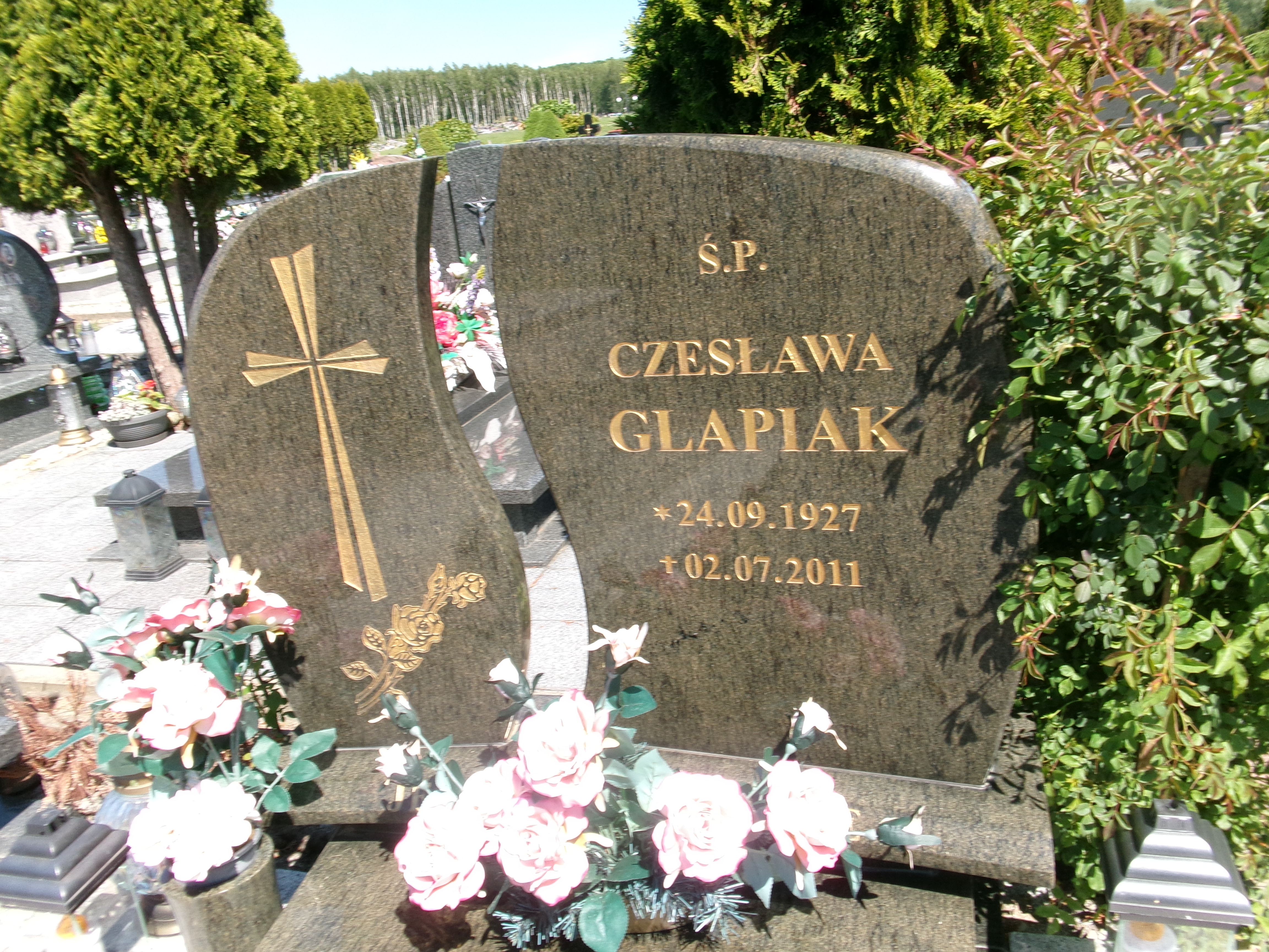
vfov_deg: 49.7
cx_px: 634
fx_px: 1026
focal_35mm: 28
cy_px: 476
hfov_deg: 63.4
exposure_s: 1/56
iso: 100
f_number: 10.8
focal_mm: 5.1
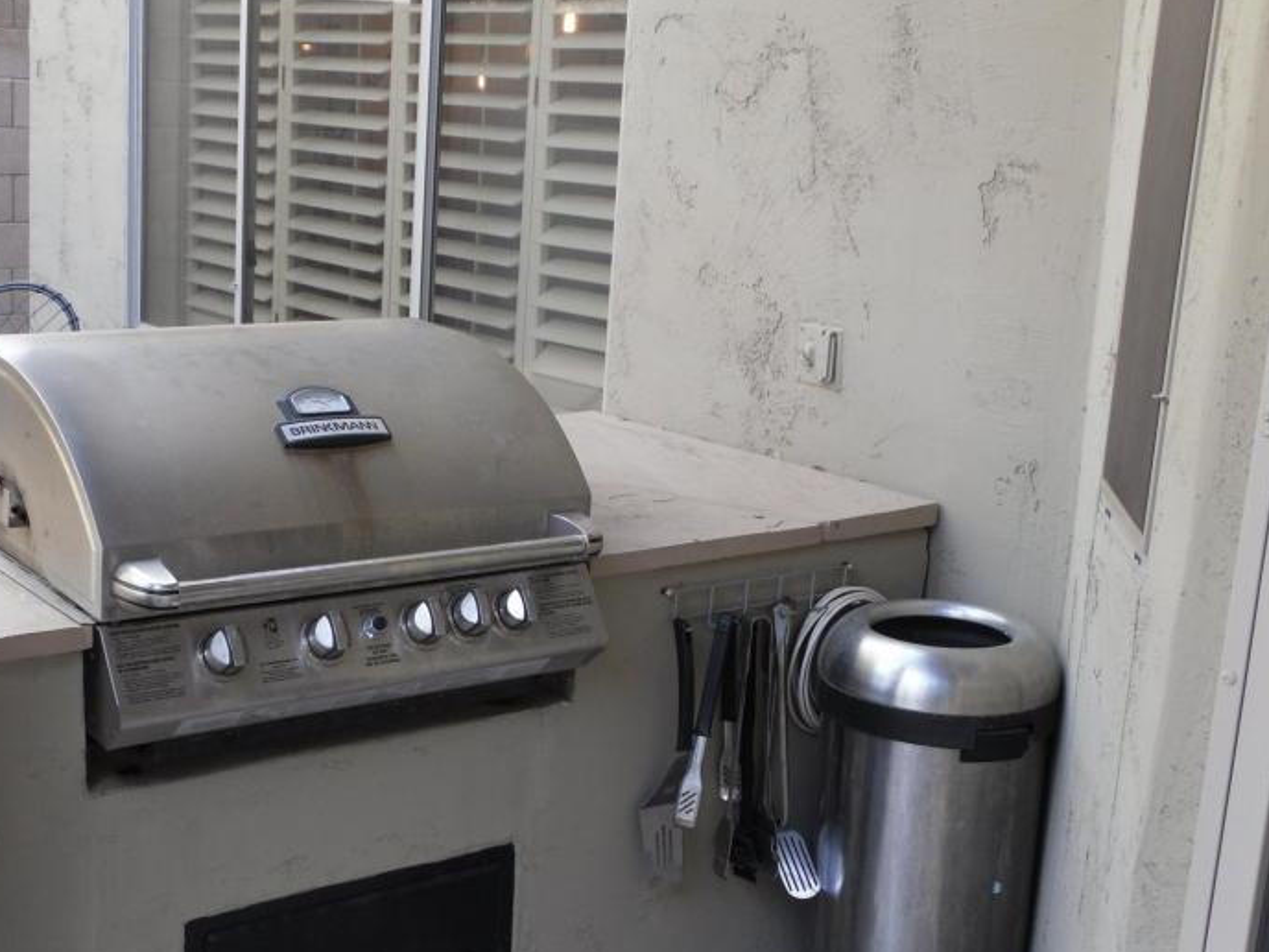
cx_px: 446
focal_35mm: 67
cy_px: 579
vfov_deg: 21.9
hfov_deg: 28.8
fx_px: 2456
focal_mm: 6.3
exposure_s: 1/53
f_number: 3.5
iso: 100
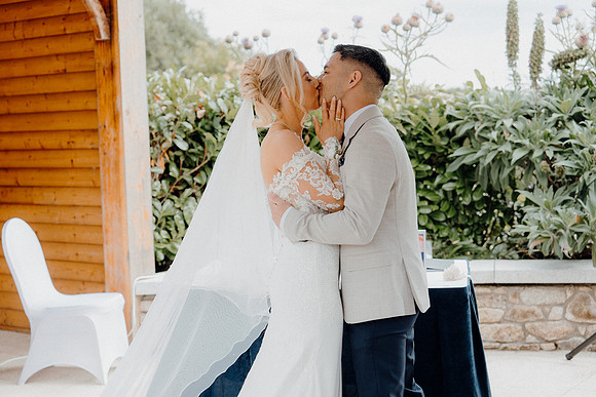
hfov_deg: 33.4
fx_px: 994
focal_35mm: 60
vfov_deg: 22.6
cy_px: 198
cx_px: 298
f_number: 3.5
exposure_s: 1/200
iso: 125
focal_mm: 60
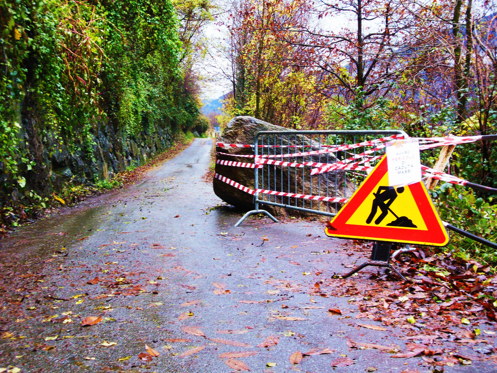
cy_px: 186
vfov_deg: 33.6
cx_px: 248
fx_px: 617
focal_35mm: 43
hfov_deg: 43.9
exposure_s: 1/15
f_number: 3.8
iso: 400
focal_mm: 7.7
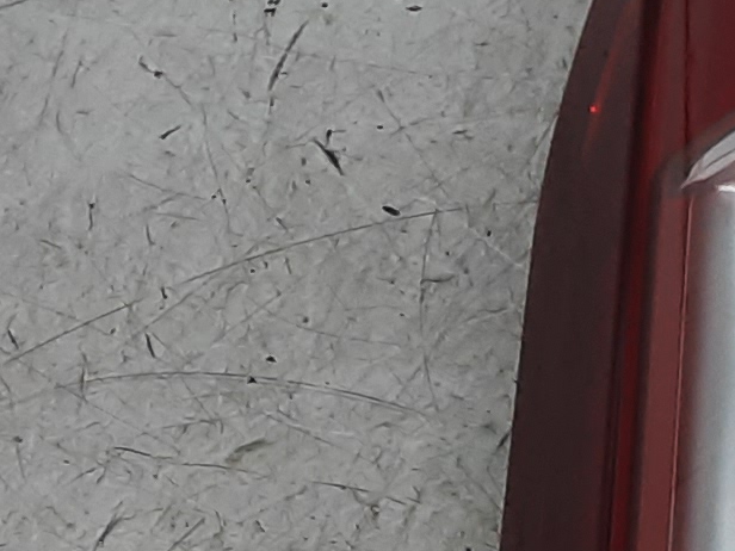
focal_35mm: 143
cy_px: 723
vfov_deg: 10.2
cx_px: 649
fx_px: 3036
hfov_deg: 13.7
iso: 80
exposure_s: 1/50
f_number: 1.9
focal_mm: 2.91
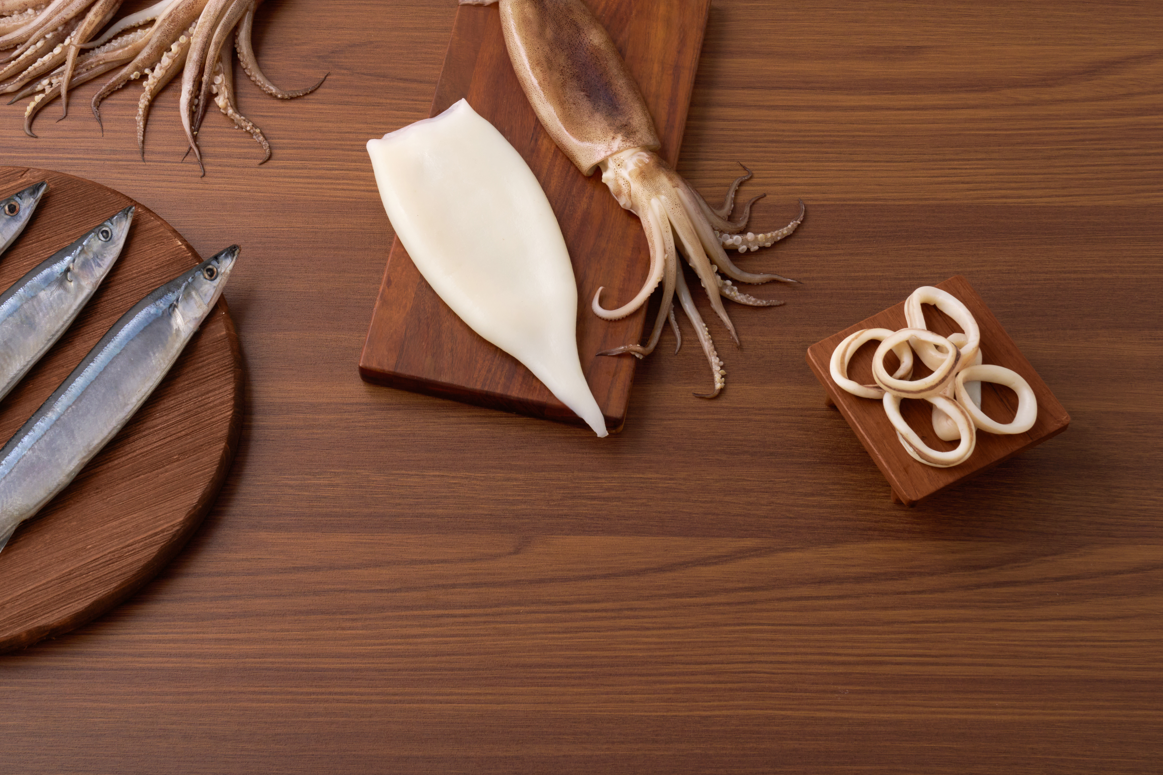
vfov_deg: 18.6
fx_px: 2358
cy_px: 201
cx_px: 462
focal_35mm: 73
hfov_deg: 27.6
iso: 100
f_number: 16
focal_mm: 48
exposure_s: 1/125
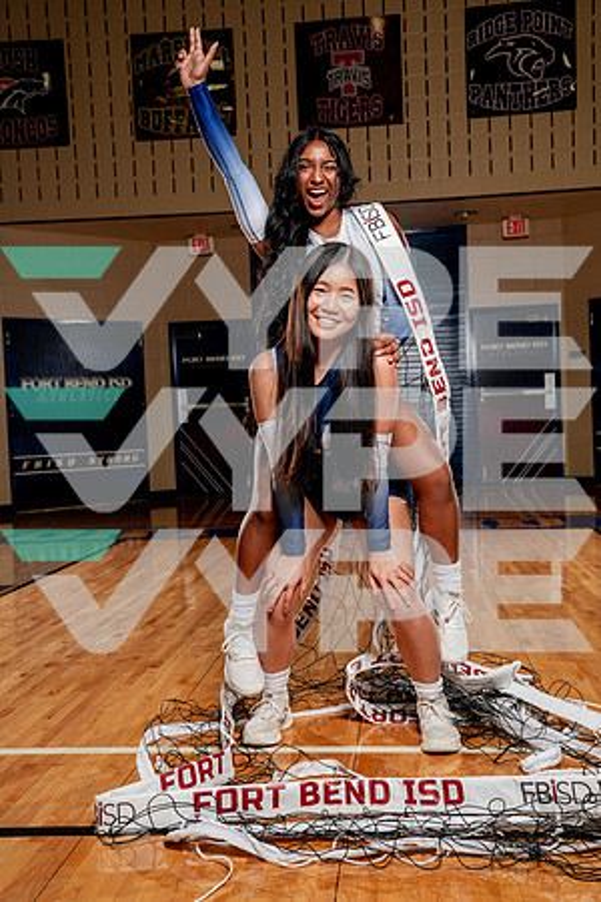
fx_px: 1027
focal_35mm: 41
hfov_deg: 32.6
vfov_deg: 47.4
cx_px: 300
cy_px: 451
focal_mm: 41
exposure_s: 1/250
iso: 200
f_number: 5.6
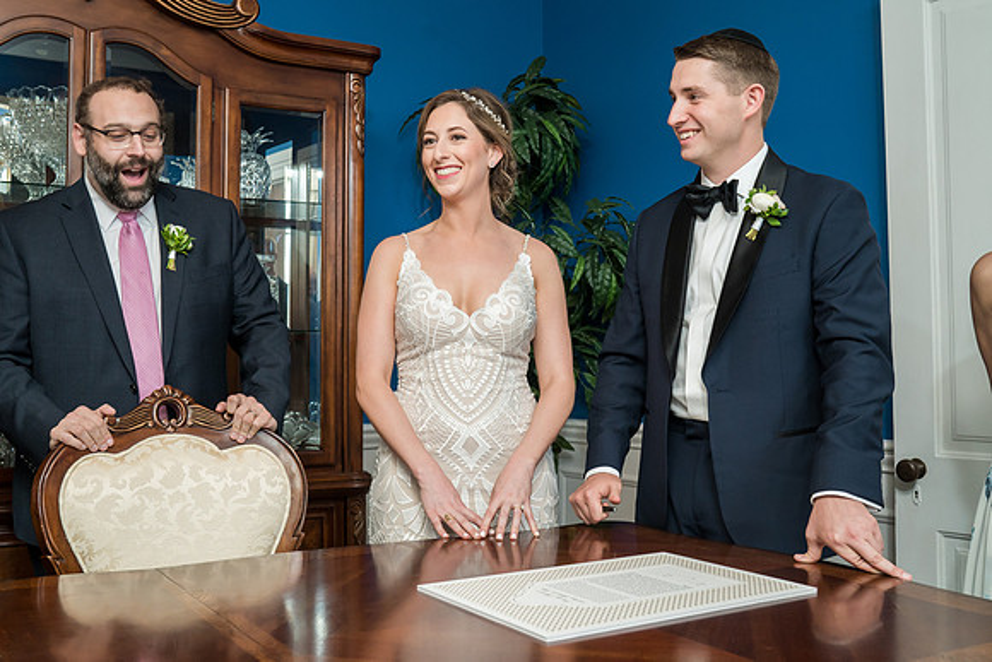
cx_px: 446
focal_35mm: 39
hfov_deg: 49.7
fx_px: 1070
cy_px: 313
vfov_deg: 34.4
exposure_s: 1/200
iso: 1600
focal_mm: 35
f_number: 5.6
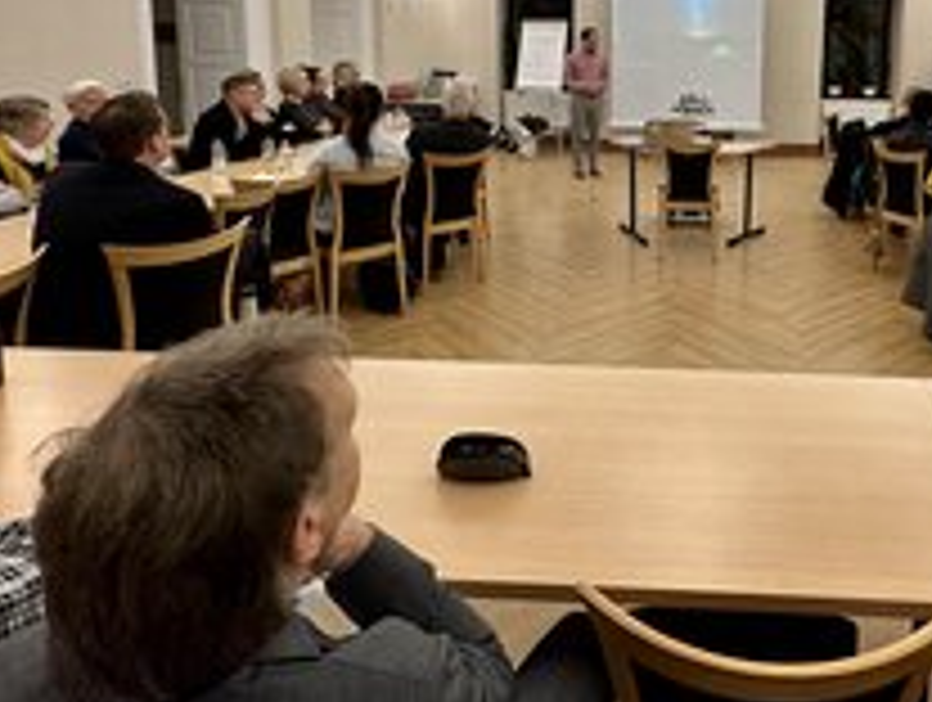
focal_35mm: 27
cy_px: 130
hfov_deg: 62.3
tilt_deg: -6.4
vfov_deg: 48.3
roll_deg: -1.0
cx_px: 675
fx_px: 728
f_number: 2.2
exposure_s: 1/100
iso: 250
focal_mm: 2.22
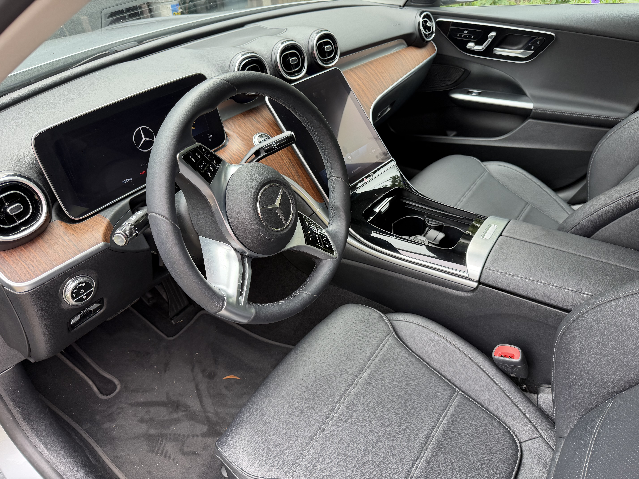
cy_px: 240
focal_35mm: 24
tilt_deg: -34.7
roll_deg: +4.3
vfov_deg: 56.8
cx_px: 320
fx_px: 443
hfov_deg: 71.6
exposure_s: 1/186
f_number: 1.78
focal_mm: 6.76
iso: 100
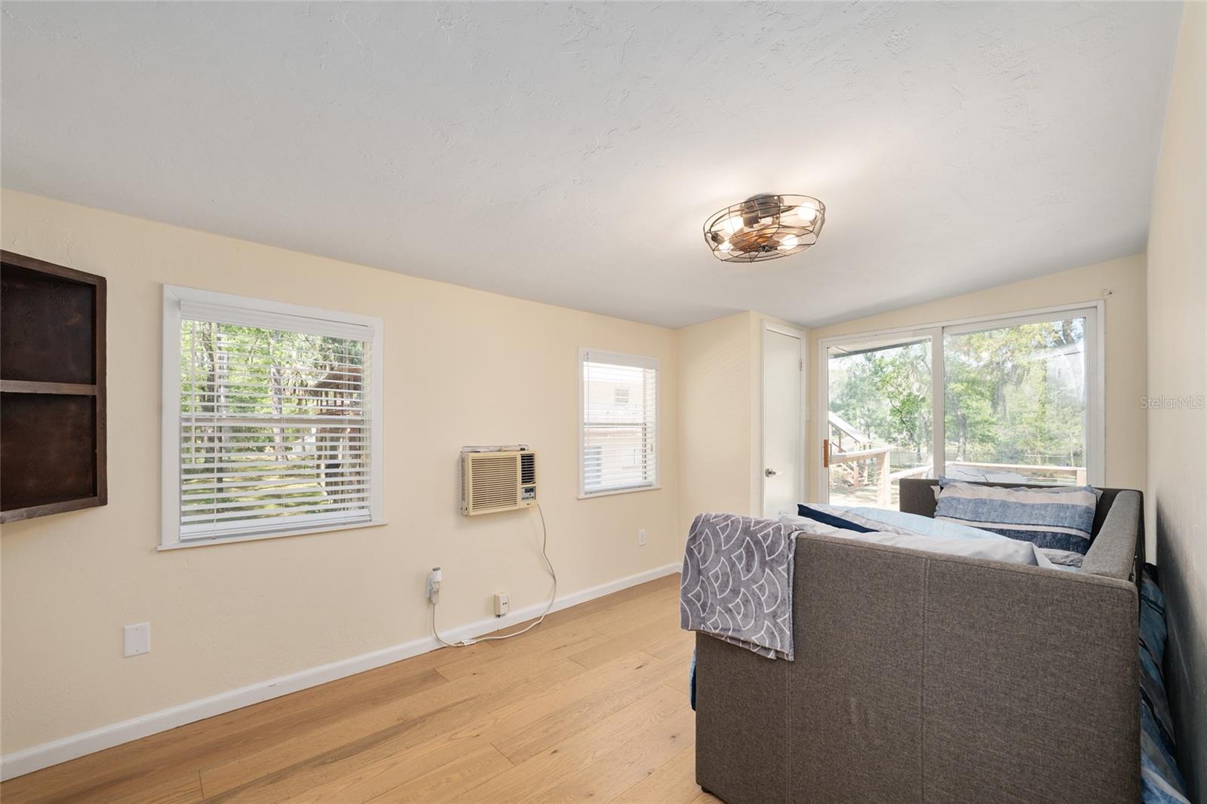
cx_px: 604
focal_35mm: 14
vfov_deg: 81.2
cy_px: 402
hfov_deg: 104.3
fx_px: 469
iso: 400
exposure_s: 1/13
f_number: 7.1
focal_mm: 14
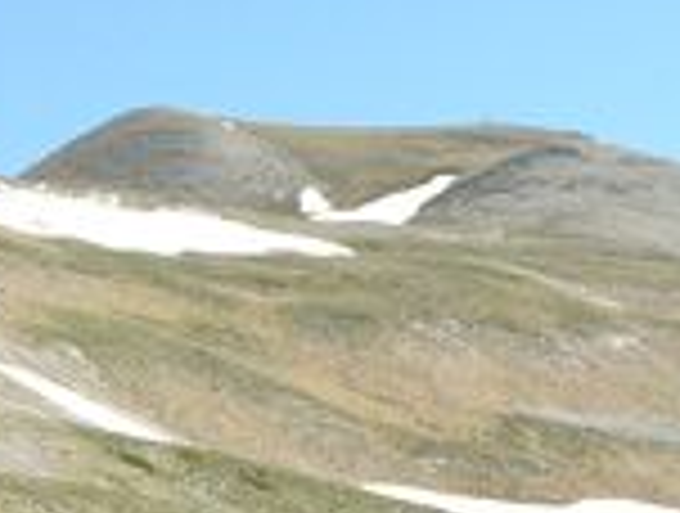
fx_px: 3643
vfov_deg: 8.1
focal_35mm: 185
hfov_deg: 10.6
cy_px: 302
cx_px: 5
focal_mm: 8.9
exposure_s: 1/120
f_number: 7.1
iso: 50
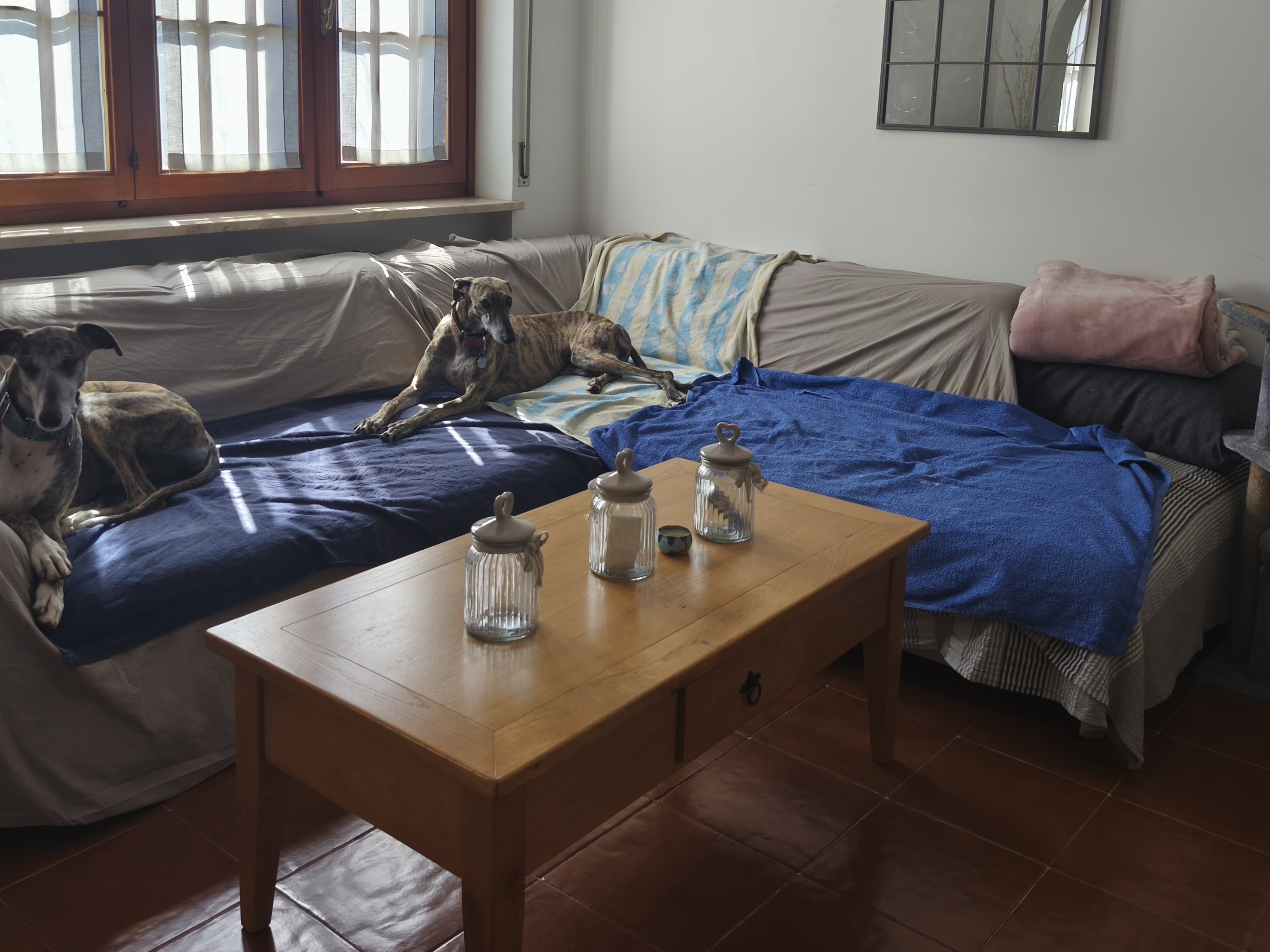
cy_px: 311
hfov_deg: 56.8
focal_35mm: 32
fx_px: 1174
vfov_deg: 43.5
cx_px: 609
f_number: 1.65
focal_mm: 6.18
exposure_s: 1/50
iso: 250
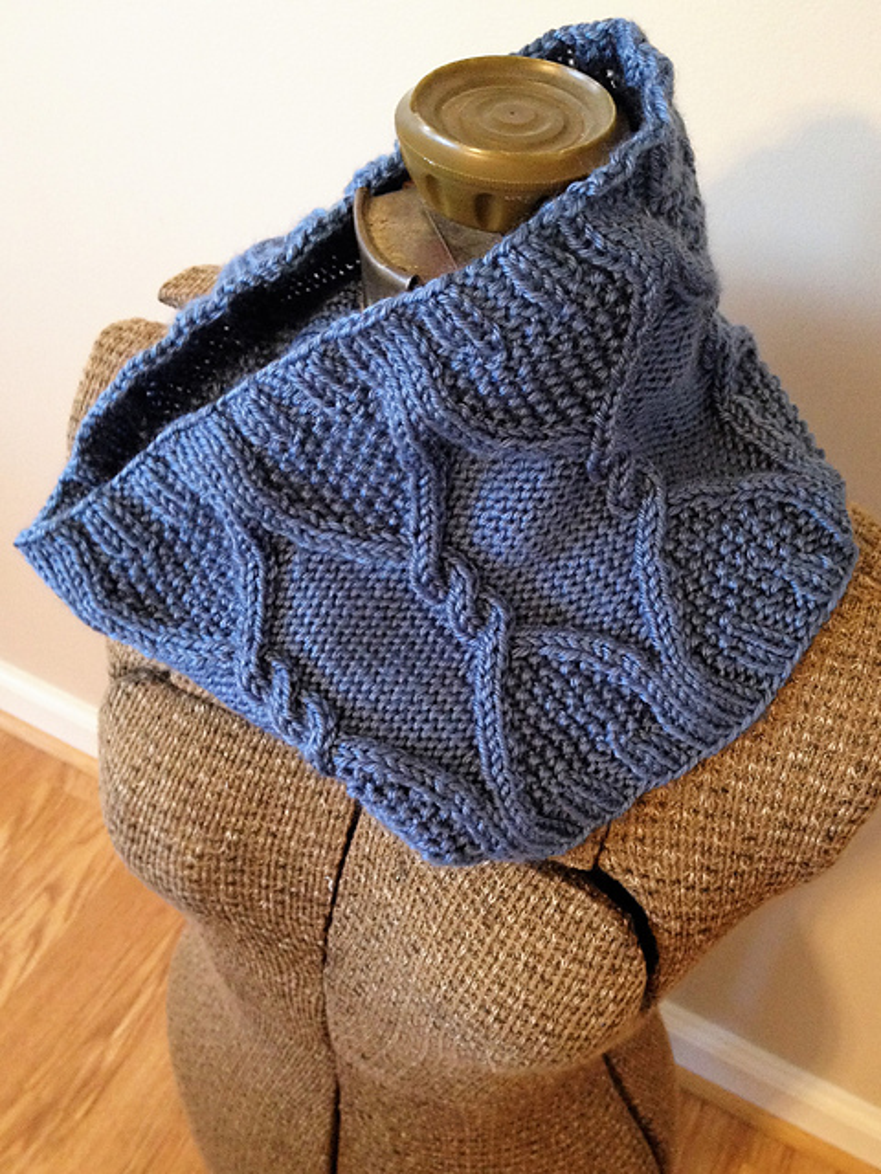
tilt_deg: -50.0
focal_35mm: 35
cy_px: 587
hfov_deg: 40.7
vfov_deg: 52.6
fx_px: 1188
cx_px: 440
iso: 250
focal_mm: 4.28
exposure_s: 1/20
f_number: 2.4
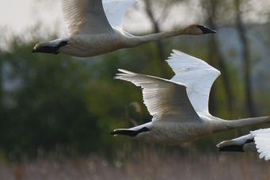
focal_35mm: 1476
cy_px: 80
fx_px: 11064
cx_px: 196
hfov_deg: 1.4
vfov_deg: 0.9
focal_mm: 600
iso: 450
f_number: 6.3
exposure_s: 1/2500
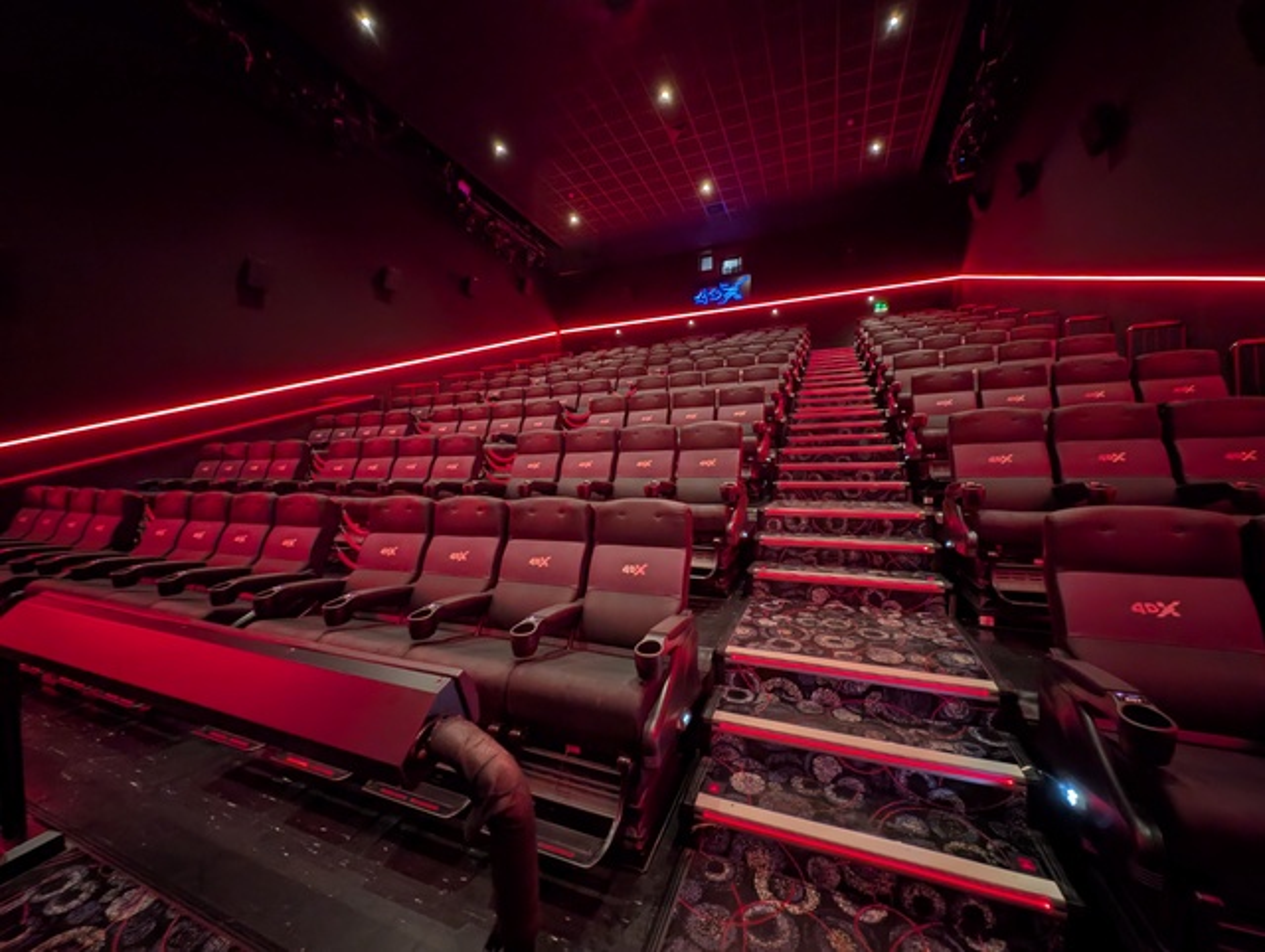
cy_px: 476
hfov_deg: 110.5
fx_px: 439
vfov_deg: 94.6
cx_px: 632
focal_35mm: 12
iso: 434
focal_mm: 2.23
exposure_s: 1/11.6
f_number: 1.95
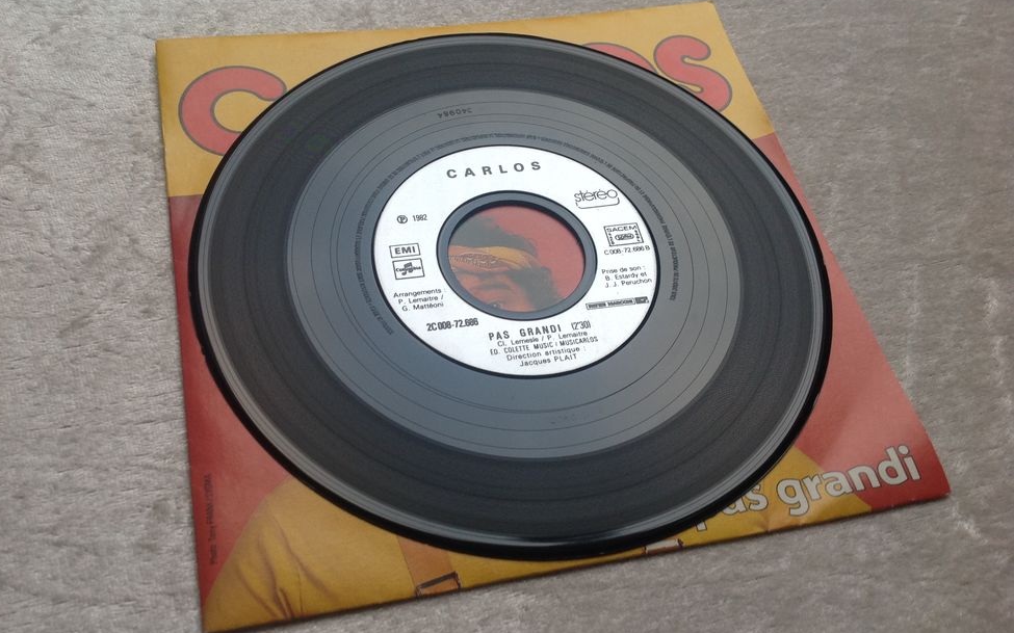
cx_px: 495
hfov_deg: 51.5
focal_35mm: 38
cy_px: 327
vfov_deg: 33.6
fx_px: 1050
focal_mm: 4.28
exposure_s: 1/30
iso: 50
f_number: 2.4
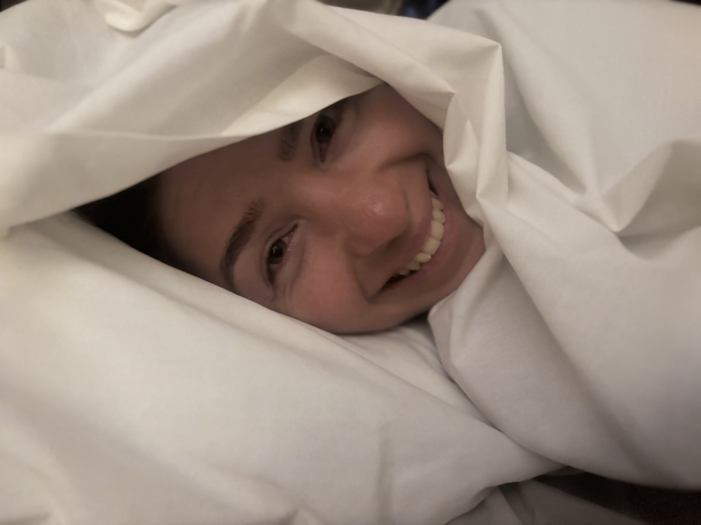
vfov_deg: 53.1
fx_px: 527
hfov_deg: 67.3
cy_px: 262
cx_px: 350
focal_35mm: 26
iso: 1000
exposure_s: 1/15
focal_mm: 5.96
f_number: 1.6
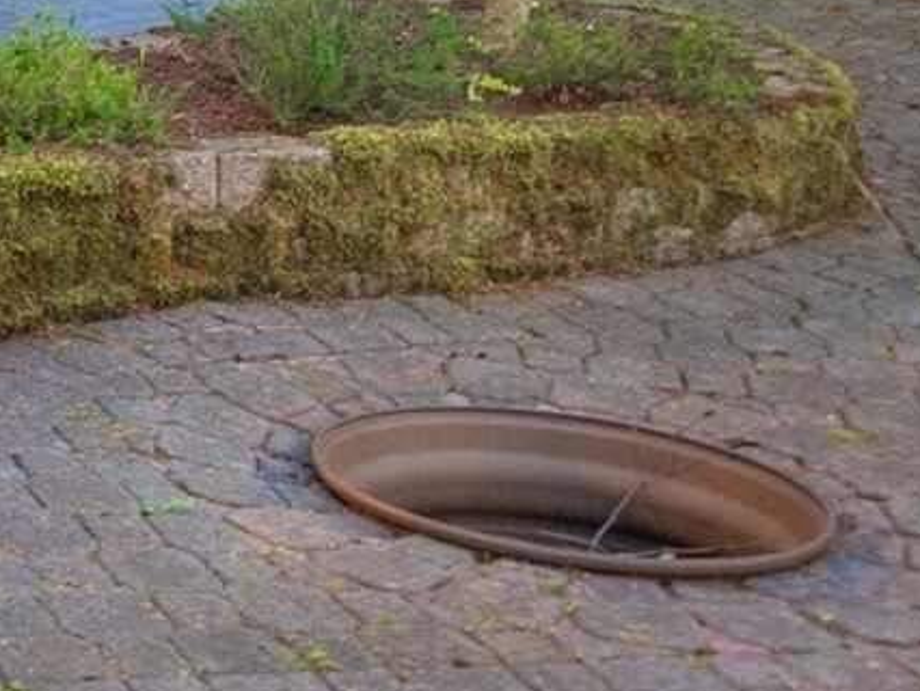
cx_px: -625
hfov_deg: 18.5
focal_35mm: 88
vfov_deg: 15.6
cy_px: -317
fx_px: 2340
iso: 1000
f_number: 7.1
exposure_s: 1/10
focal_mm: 23
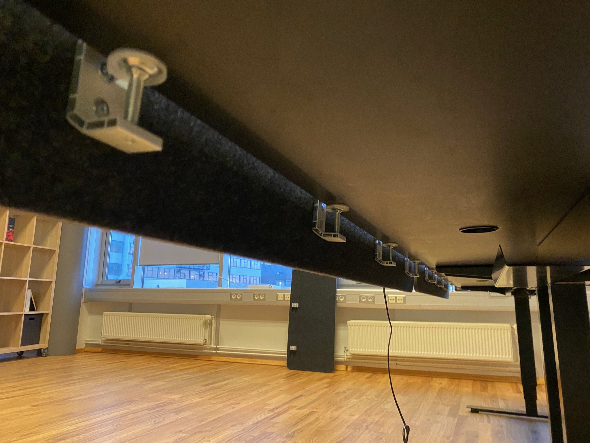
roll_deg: -1.0
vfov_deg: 53.1
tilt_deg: +11.6
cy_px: 222
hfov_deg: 67.3
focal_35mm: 26
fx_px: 443
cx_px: 295
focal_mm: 4.25
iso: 500
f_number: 1.8
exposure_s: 1/50
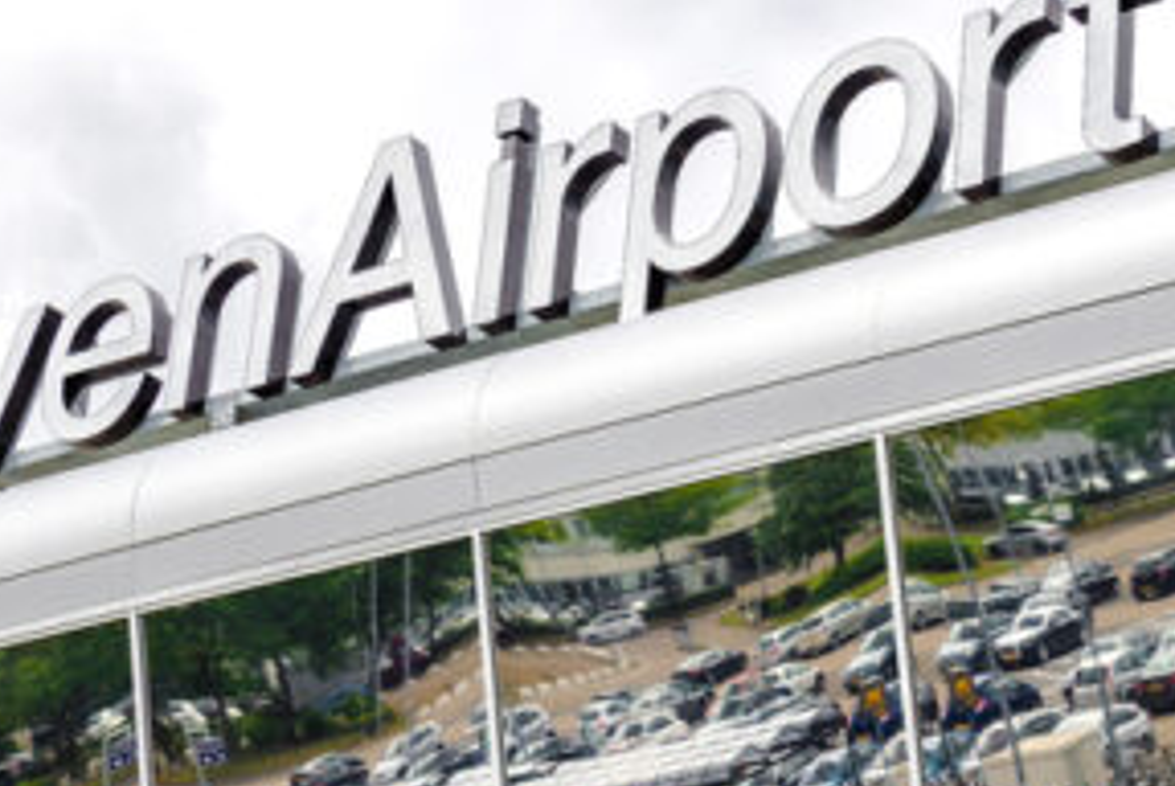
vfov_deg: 12.8
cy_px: 555
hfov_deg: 19.1
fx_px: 3496
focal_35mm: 107
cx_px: 655
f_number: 4.5
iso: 160
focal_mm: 40
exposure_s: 1/2000
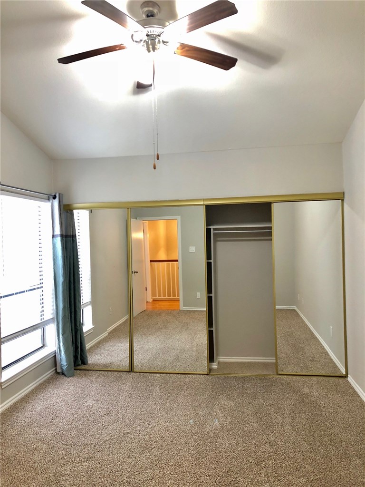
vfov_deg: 63.4
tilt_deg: -0.7
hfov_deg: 49.7
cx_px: 182
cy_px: 244
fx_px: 394
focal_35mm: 28
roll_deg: +2.2
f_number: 1.8
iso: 80
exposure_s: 1/15
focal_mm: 4
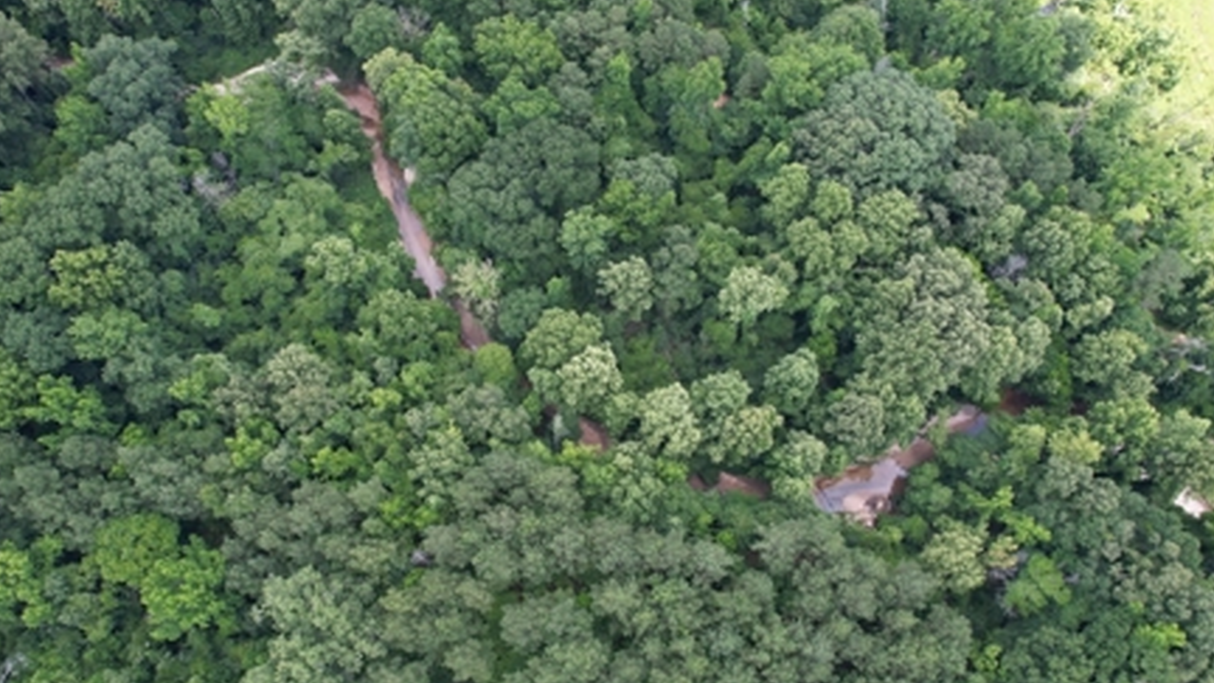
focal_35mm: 24
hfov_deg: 76.3
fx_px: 773
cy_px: 354
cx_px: 599
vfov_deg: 47.7
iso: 100
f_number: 2.8
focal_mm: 8.38
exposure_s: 1/240
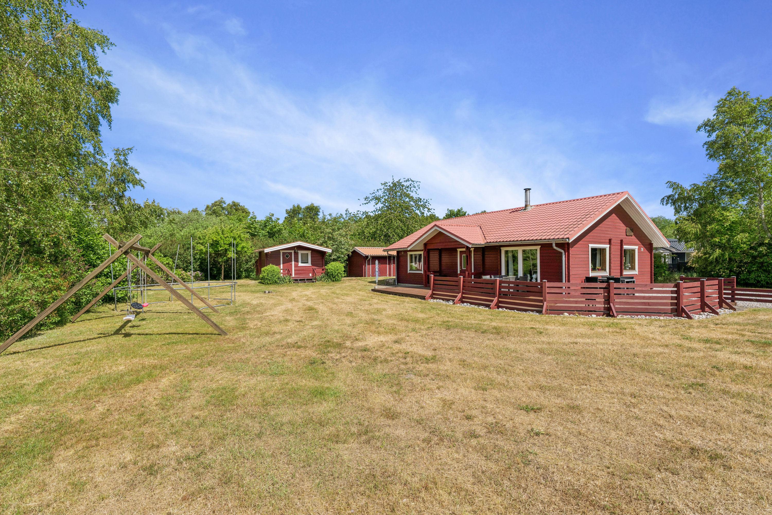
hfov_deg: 96.7
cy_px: 258
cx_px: 386
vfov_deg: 73.7
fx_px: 343
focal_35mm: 16
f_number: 6.3
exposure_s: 1/1250
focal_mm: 16
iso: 160
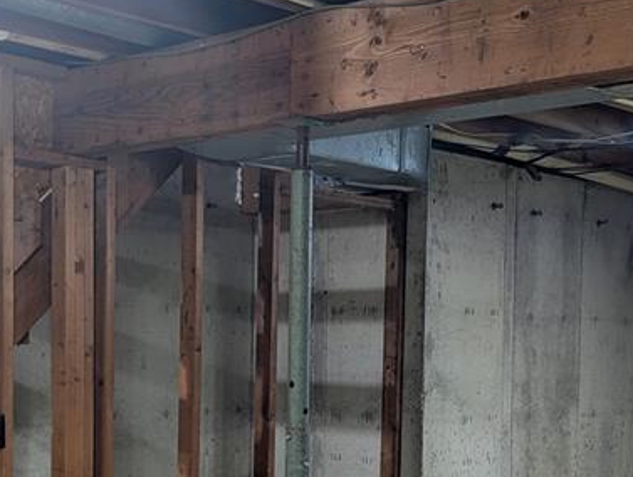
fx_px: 1191
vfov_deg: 22.2
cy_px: 410
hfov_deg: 29.8
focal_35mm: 65
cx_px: 326
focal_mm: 6.81
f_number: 1.85
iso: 102
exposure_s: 1/24
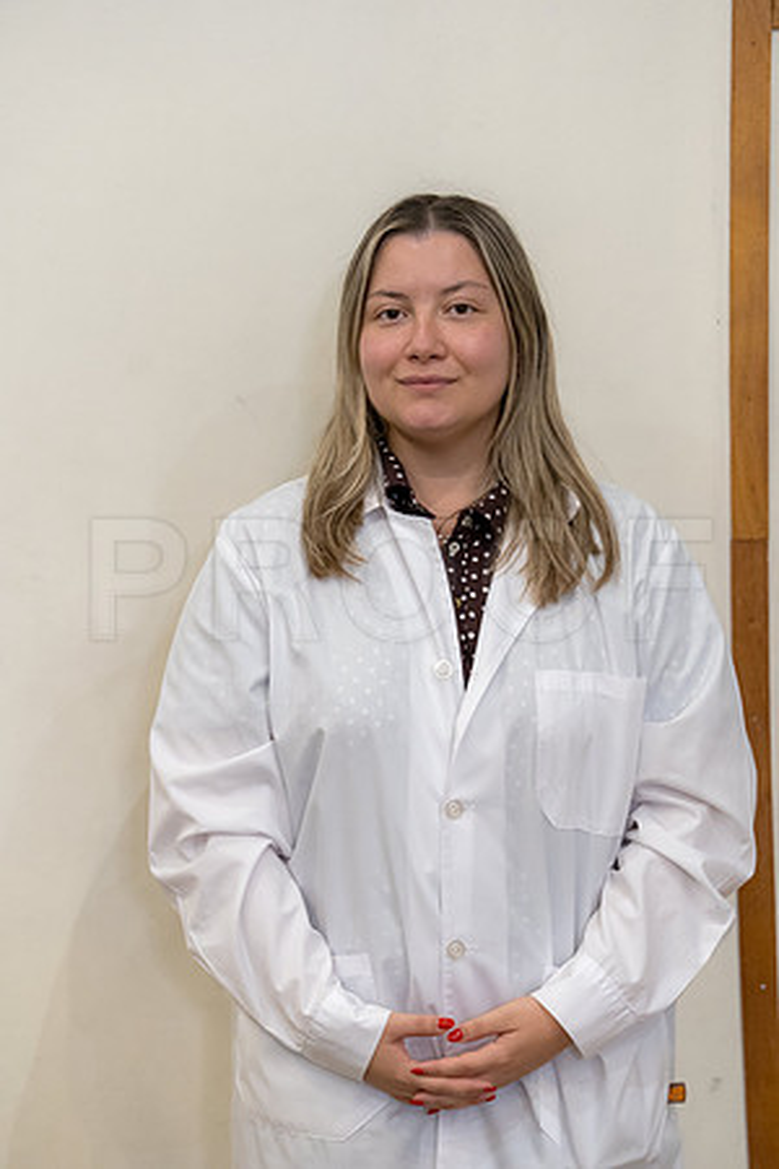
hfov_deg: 12.7
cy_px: 584
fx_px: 3505
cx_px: 390
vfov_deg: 18.9
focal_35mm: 108
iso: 5000
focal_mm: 108
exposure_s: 1/80
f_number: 4
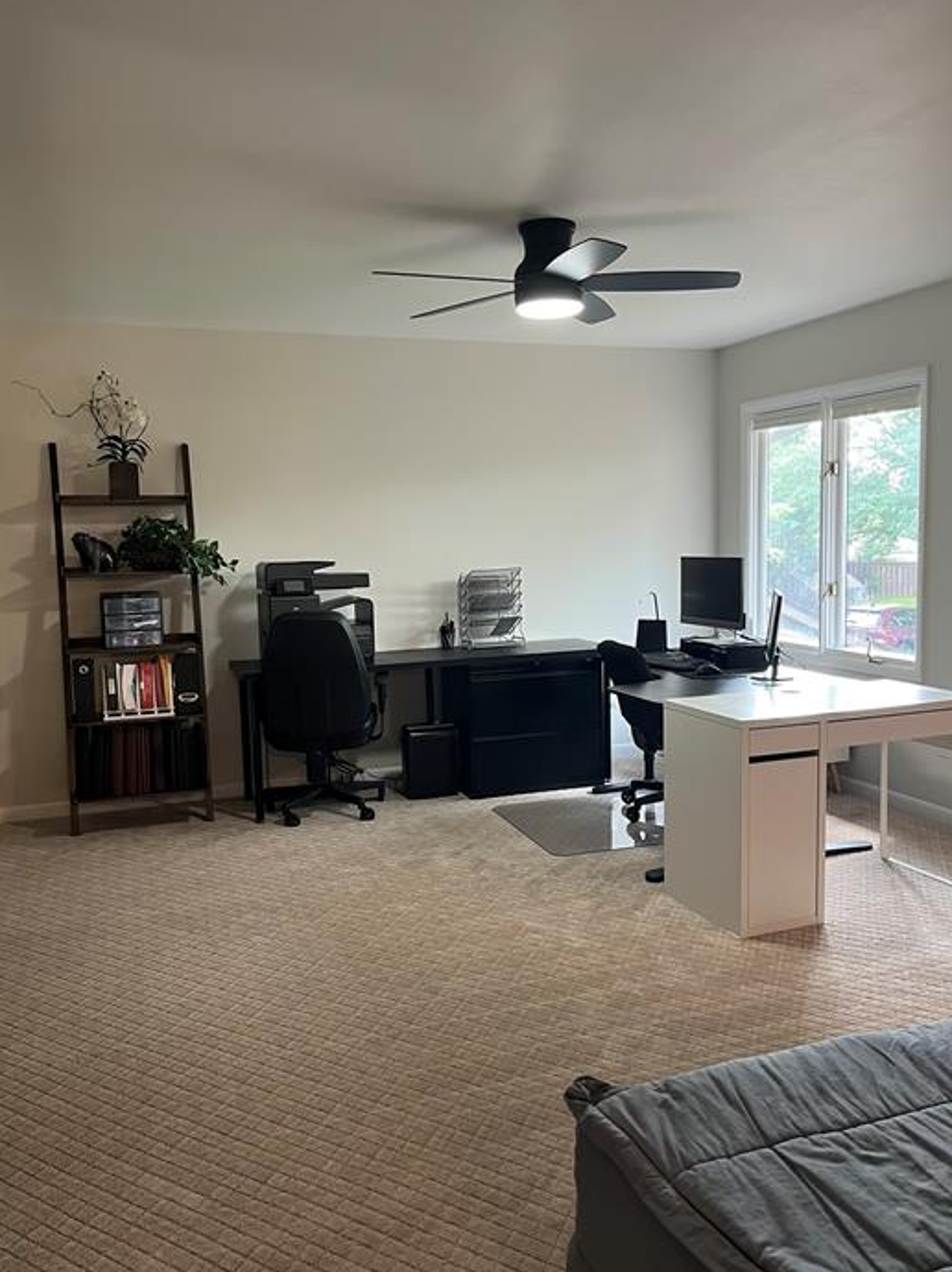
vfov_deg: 61.7
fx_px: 1064
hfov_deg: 48.2
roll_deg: +0.5
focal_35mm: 29
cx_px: 498
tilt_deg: -5.9
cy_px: 641
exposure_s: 1/60
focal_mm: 5.1
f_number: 1.6
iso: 125
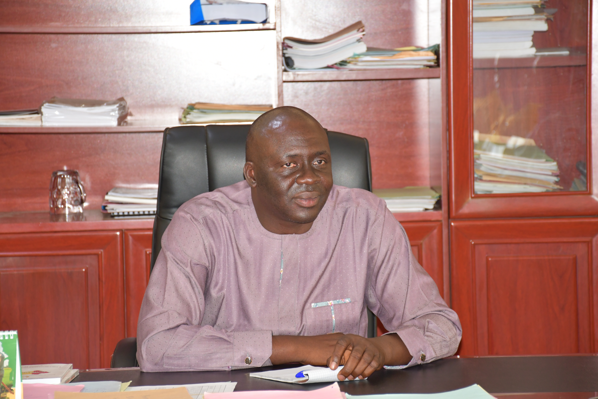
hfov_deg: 15.2
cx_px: 299
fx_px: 2242
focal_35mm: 135
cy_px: 200
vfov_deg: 10.2
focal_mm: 90
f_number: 5.3
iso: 1000
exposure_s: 1/60
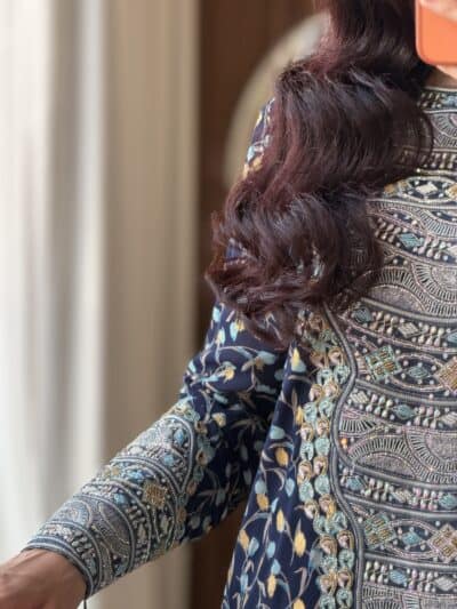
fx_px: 1760
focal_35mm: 100
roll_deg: +2.4
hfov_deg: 14.8
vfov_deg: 19.6
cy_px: 304
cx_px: 228
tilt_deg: -24.9
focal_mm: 16.89
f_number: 2.8
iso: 400
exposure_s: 1/121
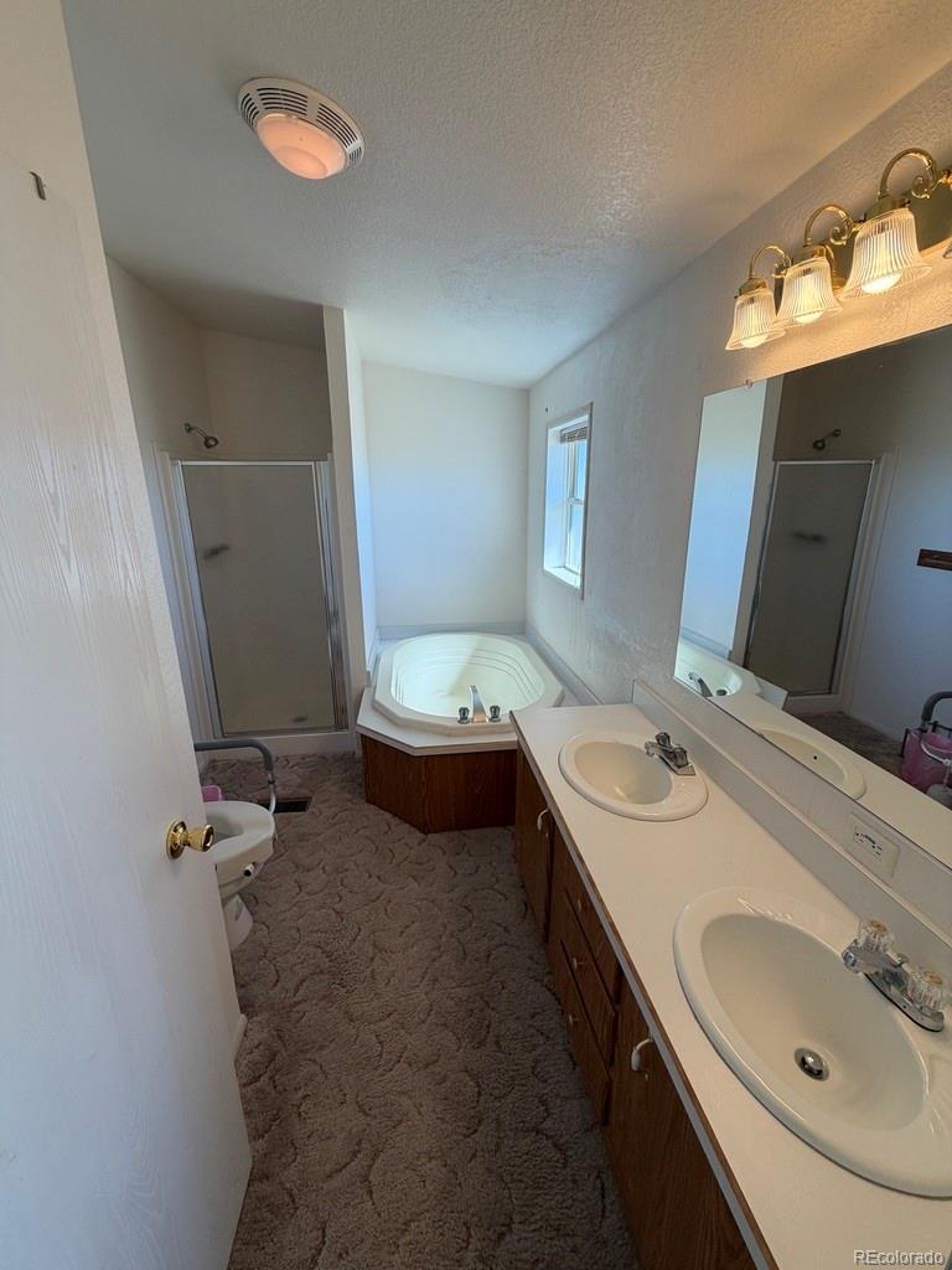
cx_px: 476
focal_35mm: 14
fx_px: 513
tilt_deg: -16.1
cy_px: 635
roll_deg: -0.6
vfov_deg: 102.1
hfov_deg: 85.7
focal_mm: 2.22
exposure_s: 1/120
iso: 64
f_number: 2.2
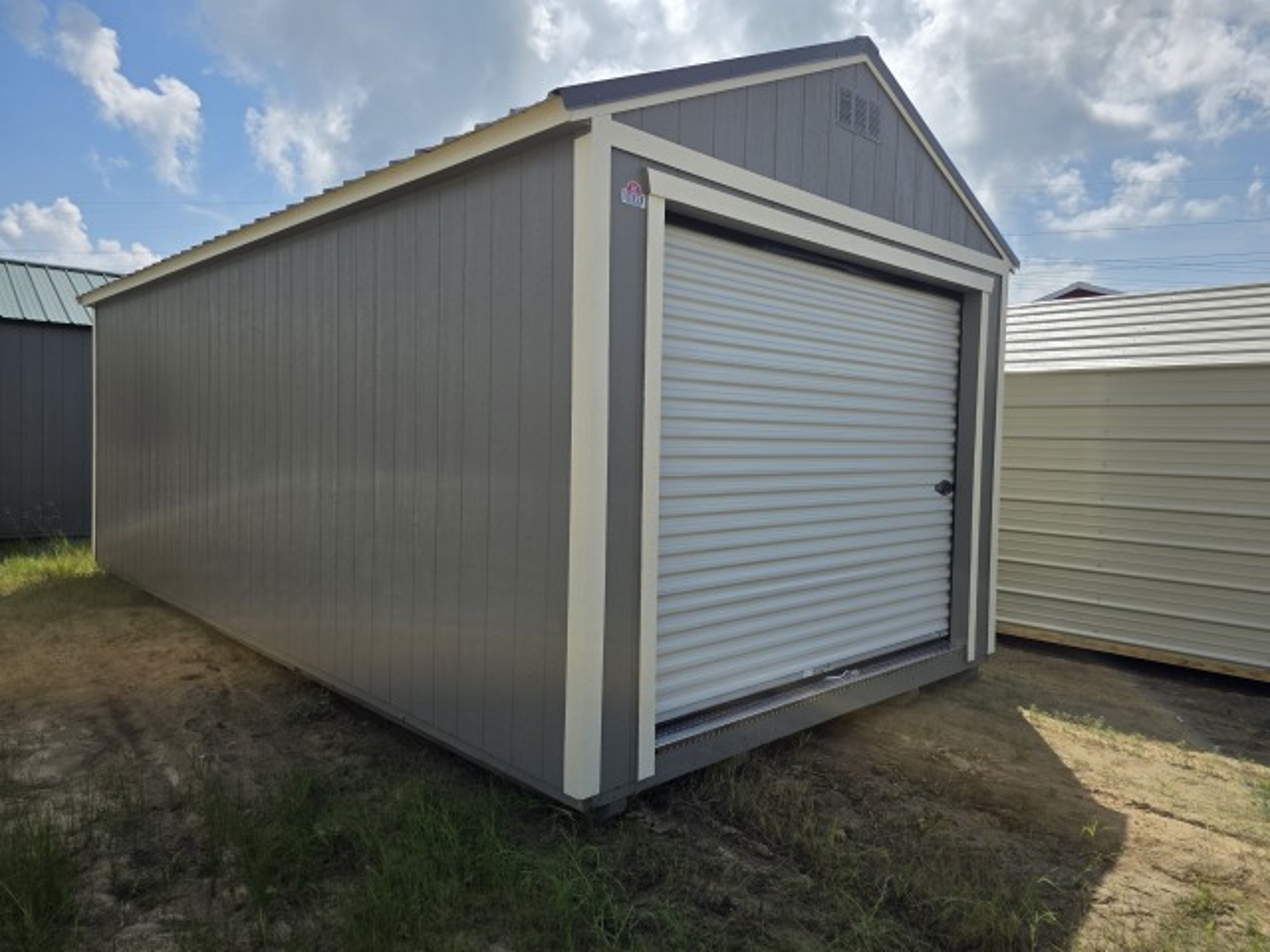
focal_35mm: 23
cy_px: 476
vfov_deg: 58.9
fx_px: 844
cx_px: 635
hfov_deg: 73.9
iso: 80
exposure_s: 1/7944
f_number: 1.7
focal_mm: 6.3
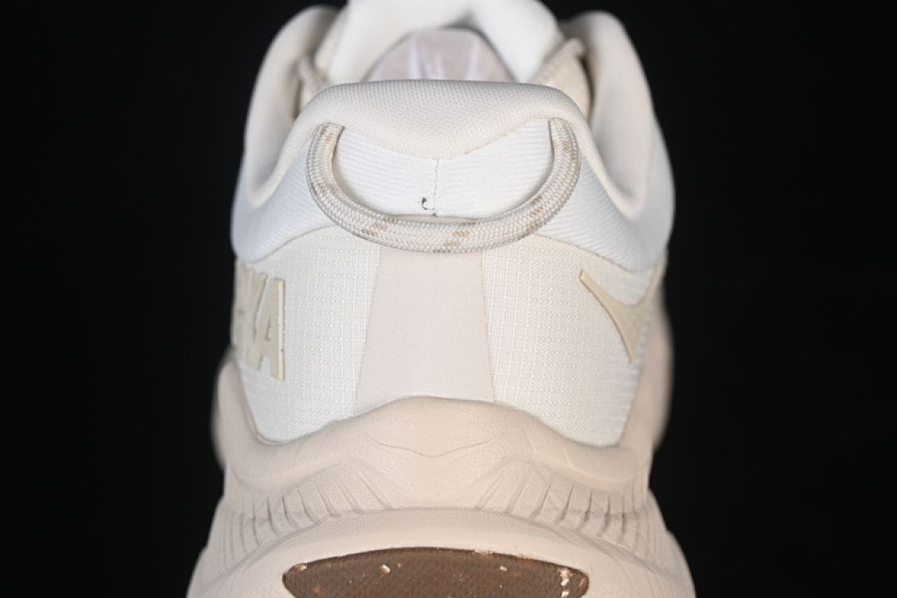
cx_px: 448
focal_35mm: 75
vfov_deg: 18.2
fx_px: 1869
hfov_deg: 27.0
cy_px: 299
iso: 160
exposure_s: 1/80
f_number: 7.1
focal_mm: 50
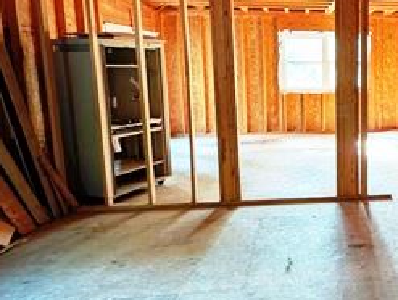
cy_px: 129
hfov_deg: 51.4
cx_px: 359
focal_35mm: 31
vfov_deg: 45.4
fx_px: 357
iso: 115
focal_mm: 2.02
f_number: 1.7
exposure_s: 1/23.8
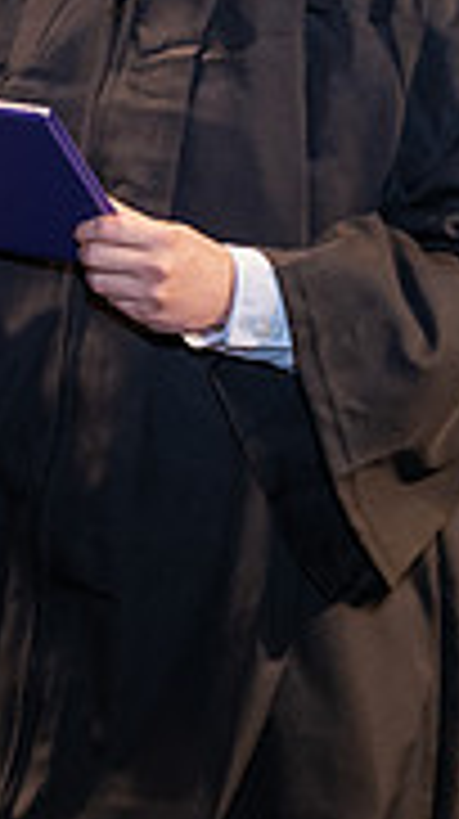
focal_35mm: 207
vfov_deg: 10.3
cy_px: 34
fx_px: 4491
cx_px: -338
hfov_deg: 5.8
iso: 1600
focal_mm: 62
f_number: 6.3
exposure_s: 1/200
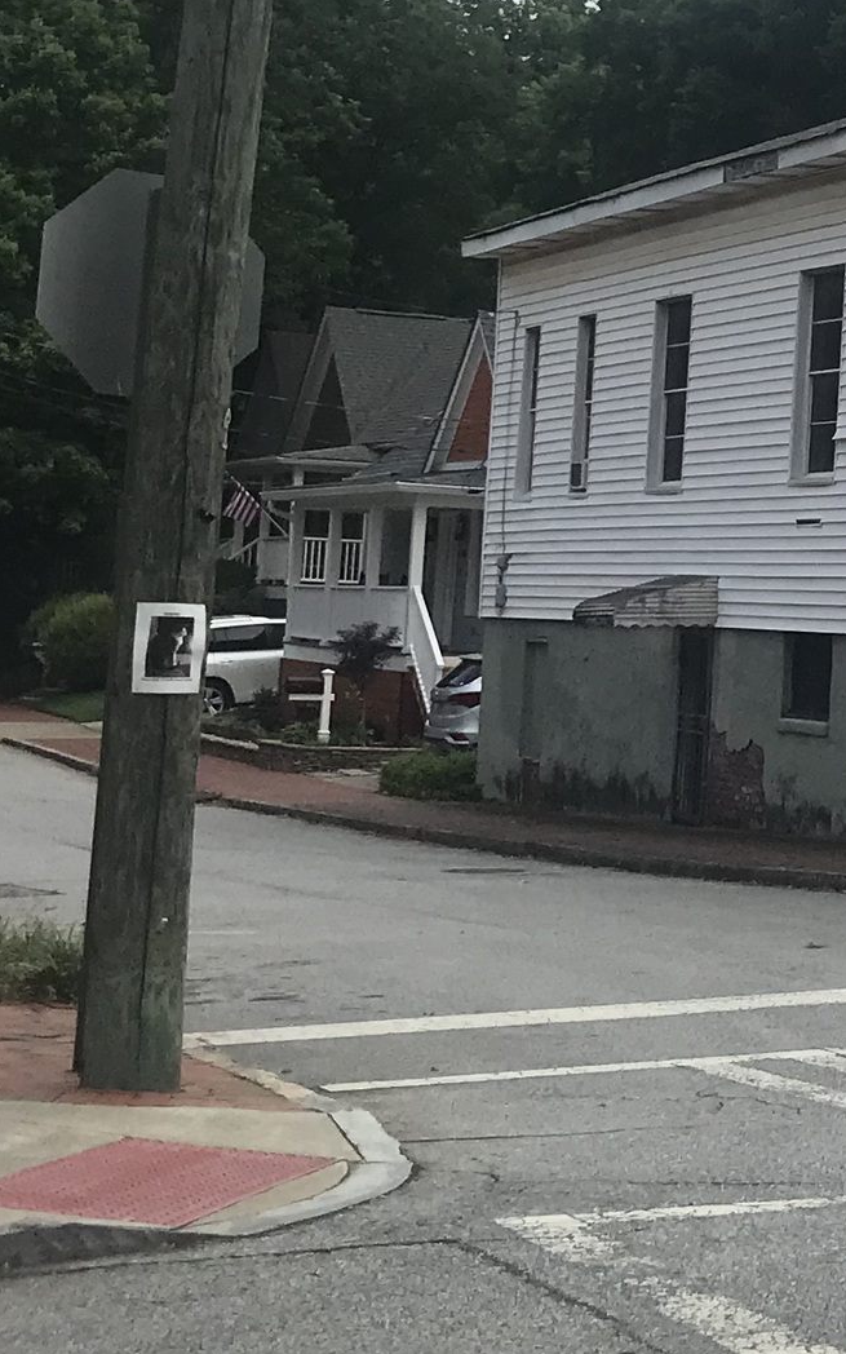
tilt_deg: +4.3
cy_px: 408
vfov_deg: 23.7
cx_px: 1379
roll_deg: -2.0
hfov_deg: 13.8
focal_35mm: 87
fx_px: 3209
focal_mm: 3.99
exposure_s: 1/2740
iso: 20
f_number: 1.8
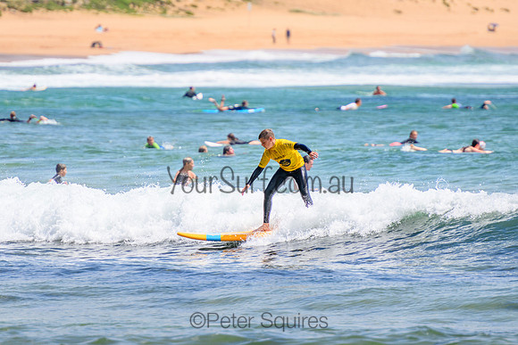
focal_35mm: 550
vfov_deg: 2.5
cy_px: 108
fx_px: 7914
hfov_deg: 3.7
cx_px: 225
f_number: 5.6
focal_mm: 400
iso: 200
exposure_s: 1/2000
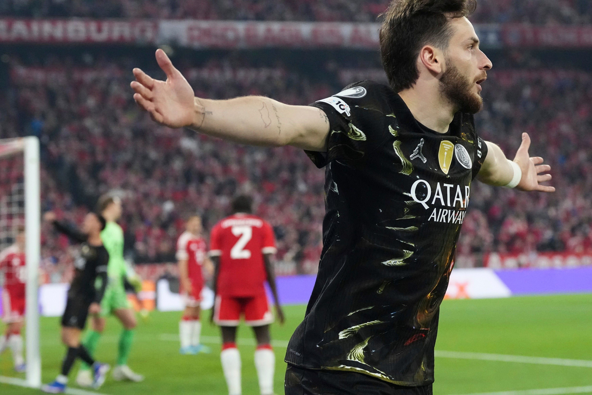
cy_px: 198
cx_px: 296
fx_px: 1990
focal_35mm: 121
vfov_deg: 11.3
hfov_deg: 16.9
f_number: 4
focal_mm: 81
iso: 8000
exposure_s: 1/2000
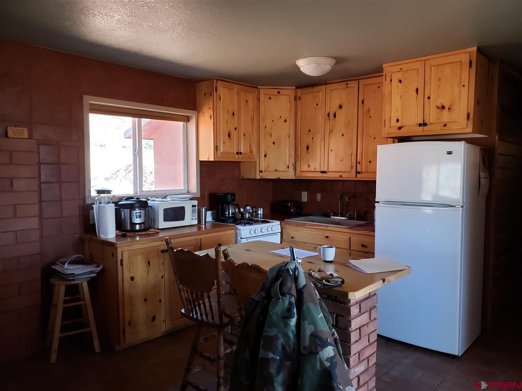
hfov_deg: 67.3
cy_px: 196
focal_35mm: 26
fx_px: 392
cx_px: 261
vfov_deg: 53.1
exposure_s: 1/120
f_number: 2.4
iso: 320
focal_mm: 4.3
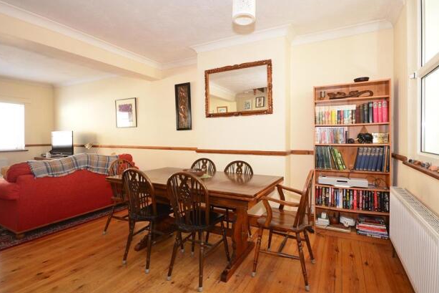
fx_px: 195
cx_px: 225
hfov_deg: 96.7
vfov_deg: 73.7
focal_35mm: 16
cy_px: 138
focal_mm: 10
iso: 640
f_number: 6.3
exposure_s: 1/13
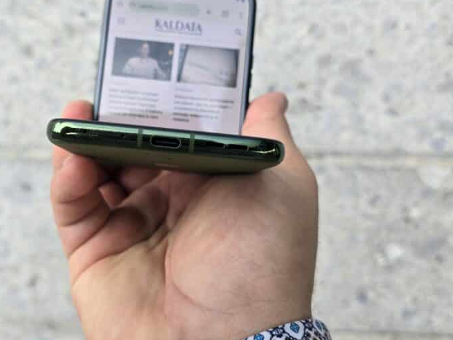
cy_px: 133
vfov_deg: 40.5
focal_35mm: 35
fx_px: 458
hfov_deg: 52.0
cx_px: 168
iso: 16
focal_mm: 6.3
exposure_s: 1/90
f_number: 1.7
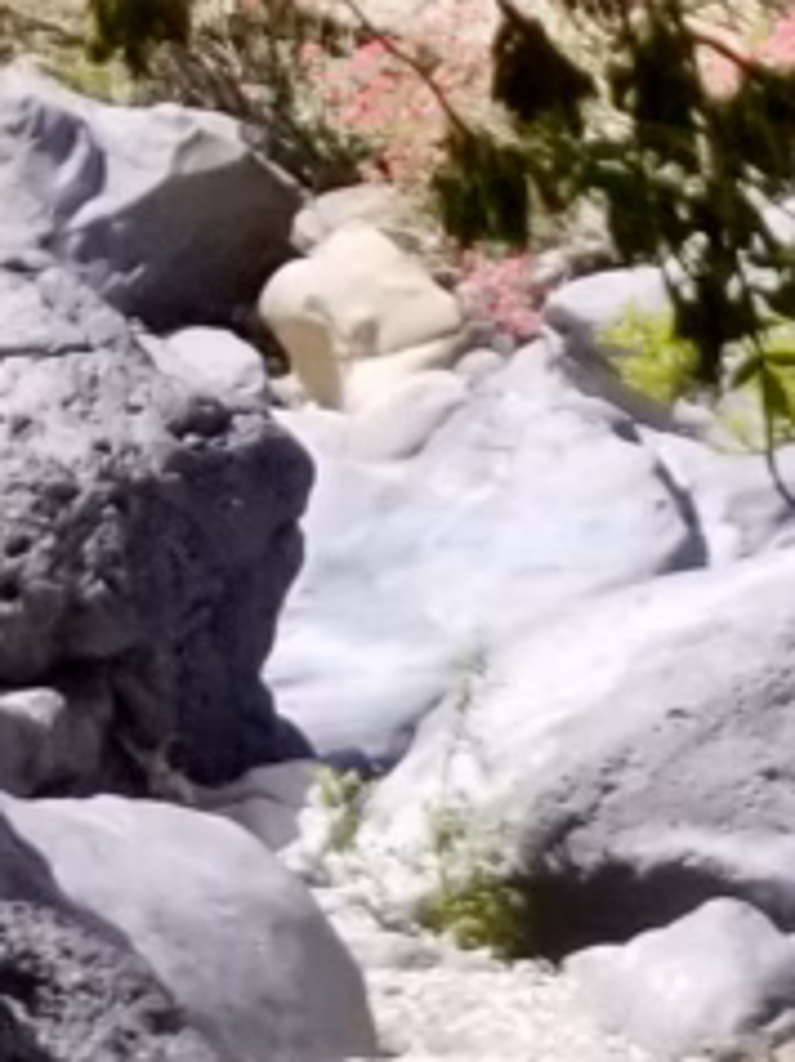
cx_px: 3912
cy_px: 1499
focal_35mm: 210
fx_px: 6442
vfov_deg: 9.2
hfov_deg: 5.4
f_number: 1.7
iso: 50
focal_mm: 4.25
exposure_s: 1/1156
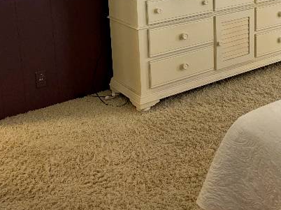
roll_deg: +0.9
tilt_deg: -12.1
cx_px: 215
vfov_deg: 25.3
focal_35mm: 55
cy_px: 0
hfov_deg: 34.1
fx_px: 446
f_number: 1.6
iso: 200
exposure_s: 1/60
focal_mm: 5.1
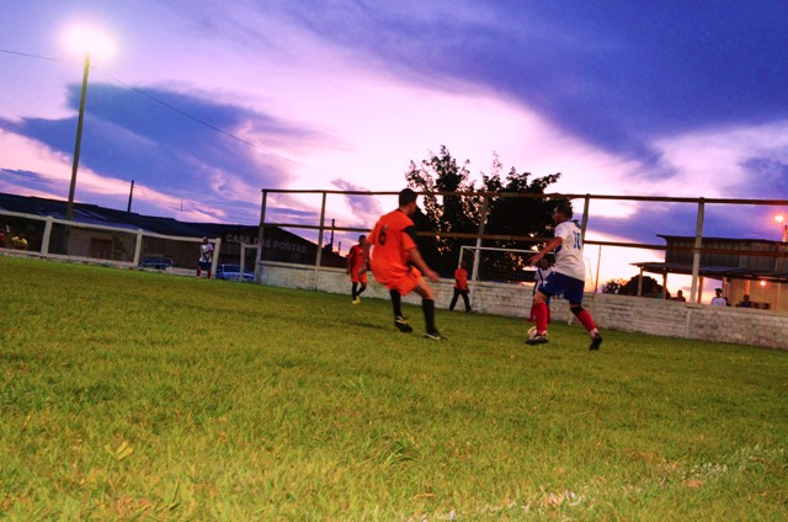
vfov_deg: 47.7
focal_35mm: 27
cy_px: 261
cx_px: 394
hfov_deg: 67.5
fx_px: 590
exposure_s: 1/60
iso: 1100
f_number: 3.5
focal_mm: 18
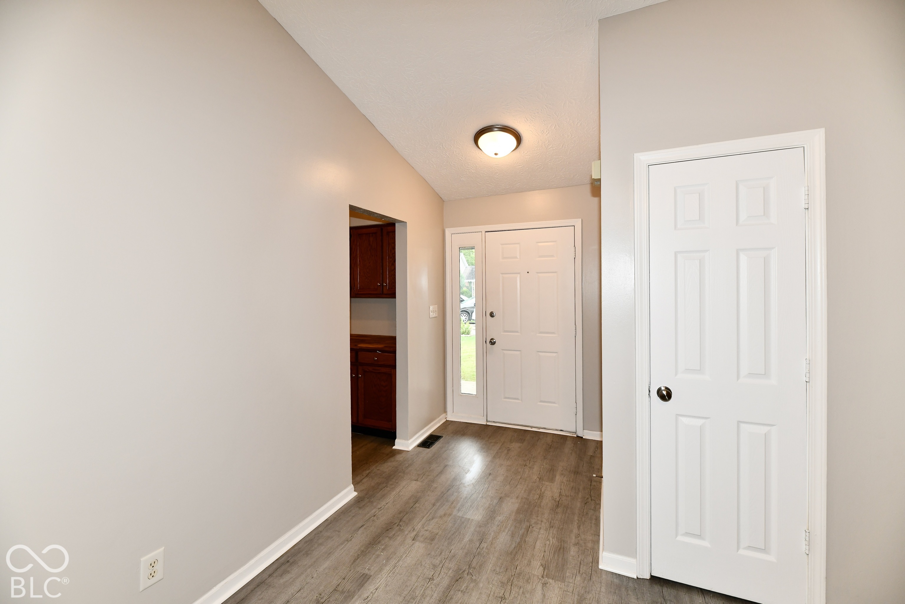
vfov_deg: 81.2
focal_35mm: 14
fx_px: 352
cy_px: 302
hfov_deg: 104.3
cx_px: 452
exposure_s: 1/60
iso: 640
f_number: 6.3
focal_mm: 14
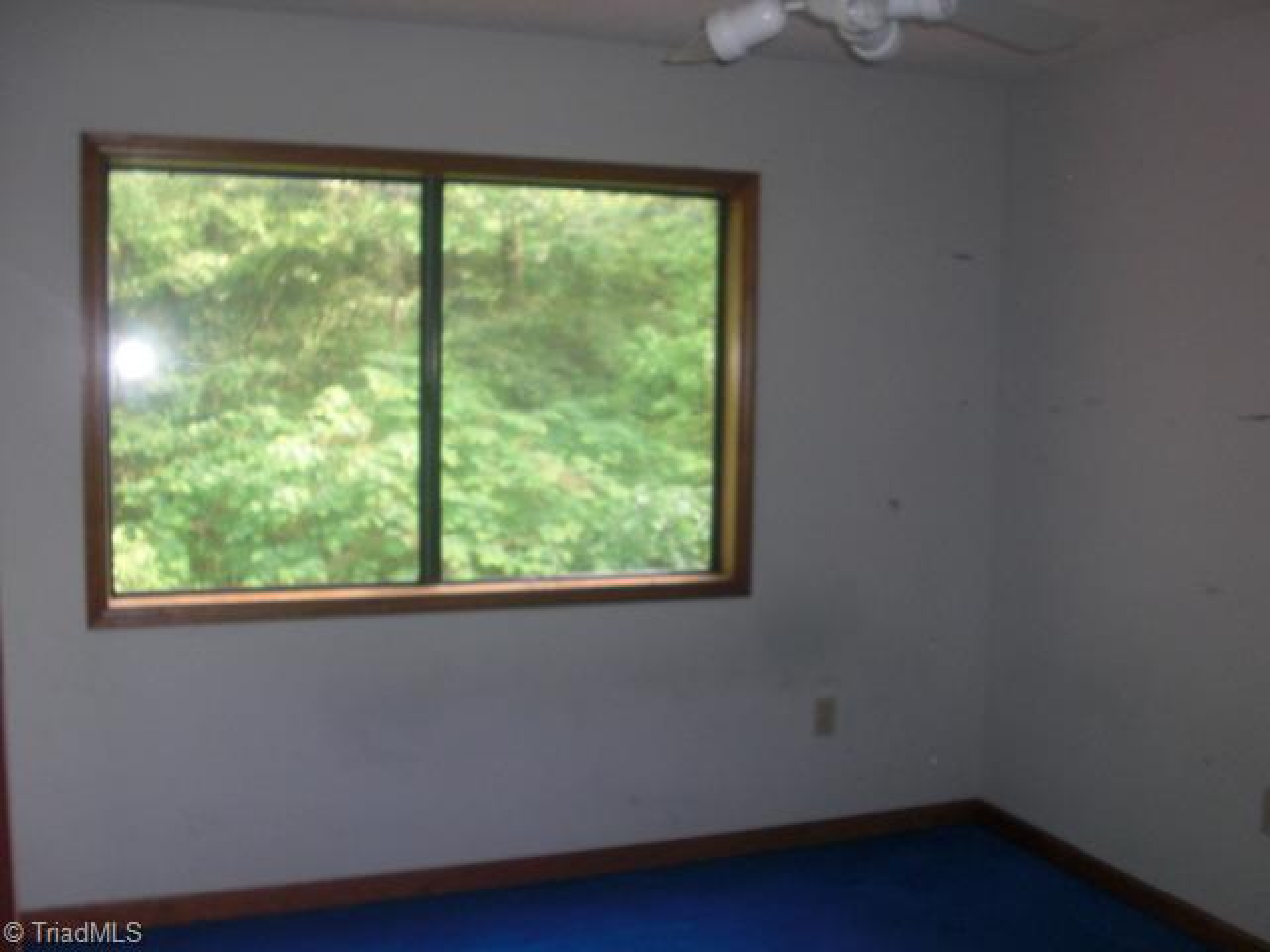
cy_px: 476
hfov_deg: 51.4
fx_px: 1321
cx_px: 635
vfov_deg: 39.7
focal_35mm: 36
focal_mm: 6.3
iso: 200
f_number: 2.8
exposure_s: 1/60
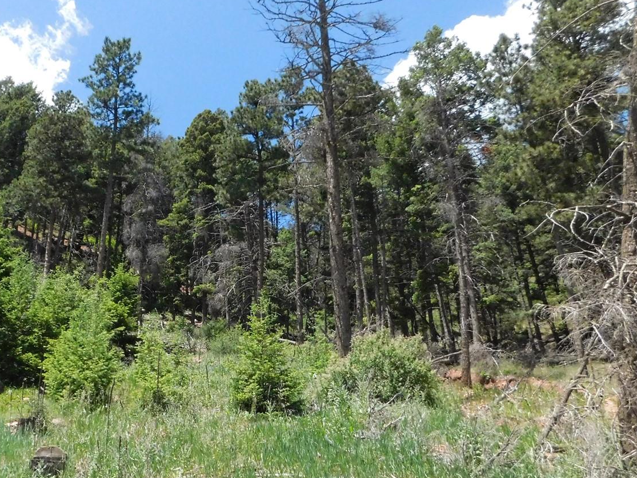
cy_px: 281
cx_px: 193
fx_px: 607
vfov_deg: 42.8
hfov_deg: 53.8
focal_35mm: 33
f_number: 6
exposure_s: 1/1500
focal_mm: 4
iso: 800
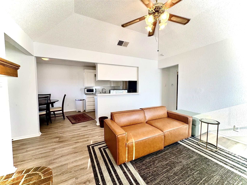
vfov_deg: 85.7
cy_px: 92
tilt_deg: -2.9
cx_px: 124
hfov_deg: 102.1
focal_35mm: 14
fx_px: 100
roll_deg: +0.9
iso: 64
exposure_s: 1/120
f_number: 2.2
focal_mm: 2.22
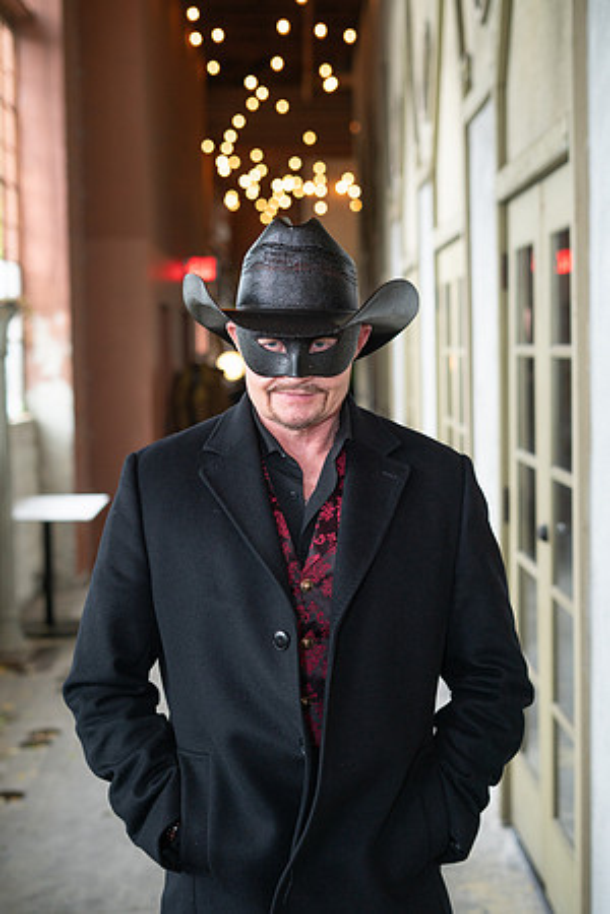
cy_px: 457
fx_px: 1271
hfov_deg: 27.0
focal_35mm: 50
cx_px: 305
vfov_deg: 39.6
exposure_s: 1/100
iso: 400
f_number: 2.8
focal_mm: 50
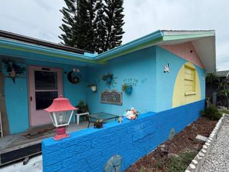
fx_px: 119
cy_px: 94
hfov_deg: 86.0
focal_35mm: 18
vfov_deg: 71.5
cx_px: 144
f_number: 2.2
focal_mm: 2.22
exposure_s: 1/1001
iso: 50
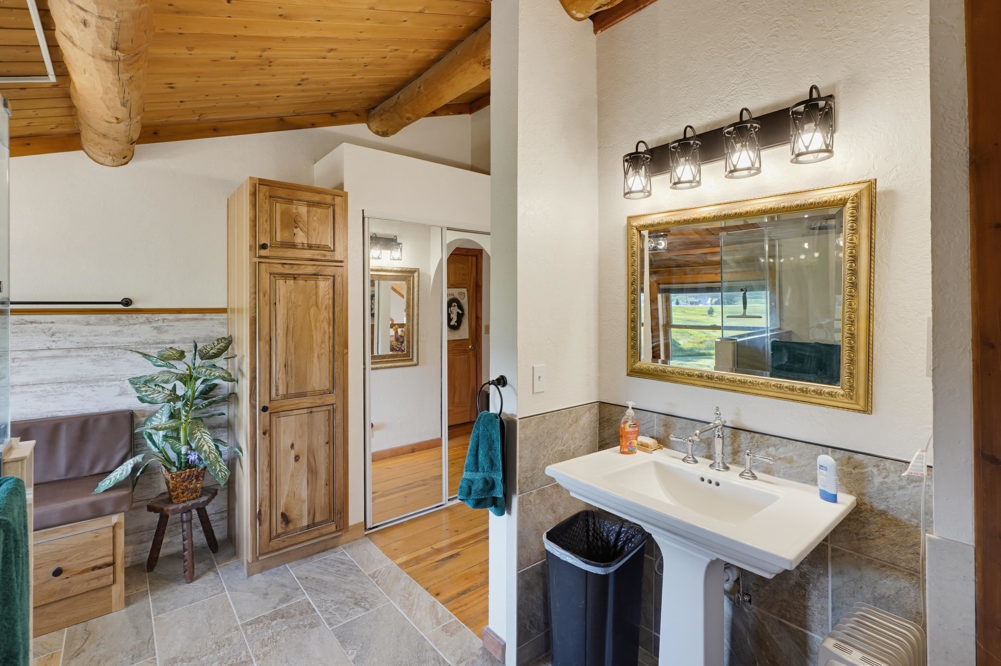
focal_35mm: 16
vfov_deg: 73.6
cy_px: 333
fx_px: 445
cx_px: 500
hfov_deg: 96.8
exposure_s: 1/3.33
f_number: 10
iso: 400
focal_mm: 16
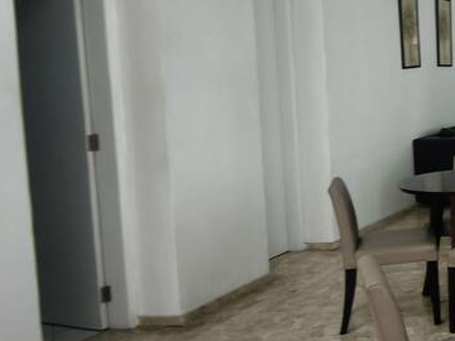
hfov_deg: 25.3
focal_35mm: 60
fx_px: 789
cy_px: 116
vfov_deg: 24.3
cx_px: 662
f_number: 2.2
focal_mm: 1.91
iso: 160
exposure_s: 1/40
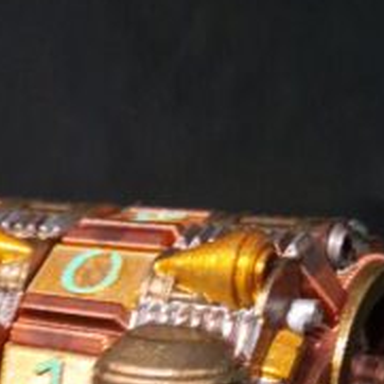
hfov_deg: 27.9
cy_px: 434
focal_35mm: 60
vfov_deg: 26.2
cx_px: 70
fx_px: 753
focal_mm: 5.4
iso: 320
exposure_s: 1/17
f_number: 1.8
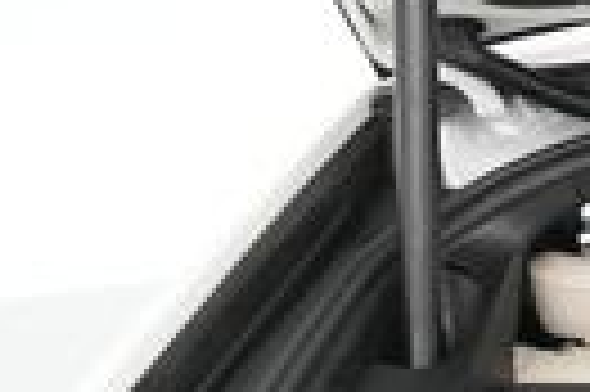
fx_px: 1915
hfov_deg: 15.3
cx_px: 1040
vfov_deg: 10.9
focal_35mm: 117
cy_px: 716
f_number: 2.8
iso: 4000
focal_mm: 24
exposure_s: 1/160
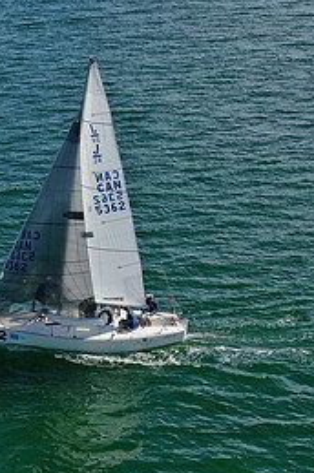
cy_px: 306
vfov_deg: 18.2
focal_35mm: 112
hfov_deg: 11.9
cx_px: -62
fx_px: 1469
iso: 100
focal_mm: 8.6
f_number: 3.8
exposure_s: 1/1000
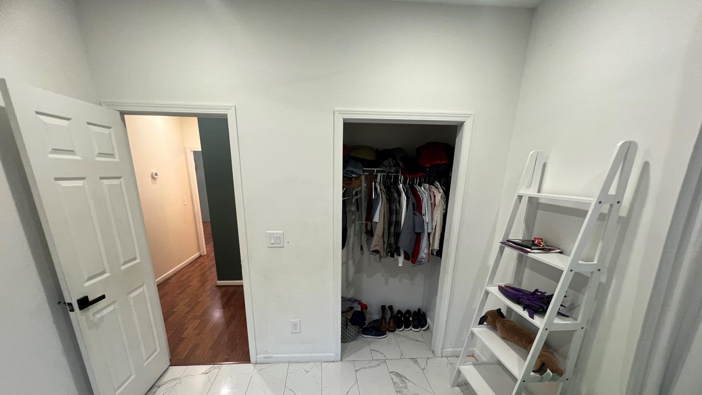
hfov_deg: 103.0
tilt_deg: -16.3
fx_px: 279
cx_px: 346
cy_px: 273
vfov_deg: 67.9
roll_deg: -0.9
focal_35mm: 15
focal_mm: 1.57
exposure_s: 1/60
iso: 160
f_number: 1.8
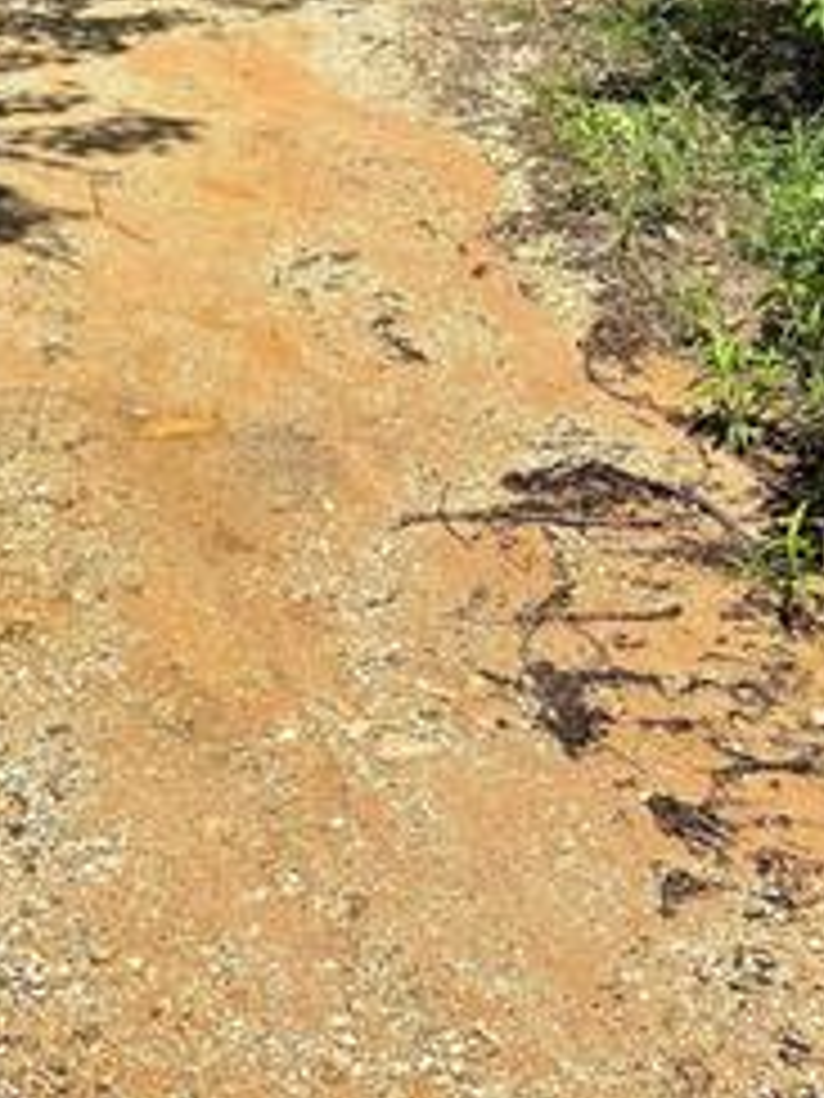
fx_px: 2603
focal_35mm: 82
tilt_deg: -6.5
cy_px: -194
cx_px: 50
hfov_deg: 17.7
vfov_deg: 22.2
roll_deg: -0.7
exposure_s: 1/3021
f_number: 1.6
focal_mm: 5.96
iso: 50
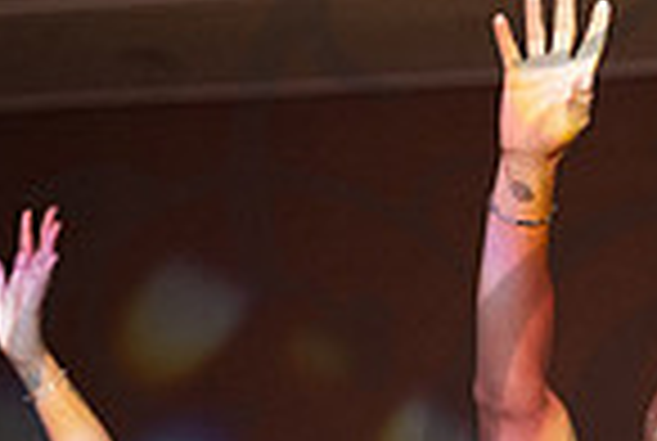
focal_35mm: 198
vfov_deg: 6.9
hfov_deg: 10.3
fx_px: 3621
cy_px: 614
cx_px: 716
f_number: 1.8
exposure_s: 1/125
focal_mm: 50
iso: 2000
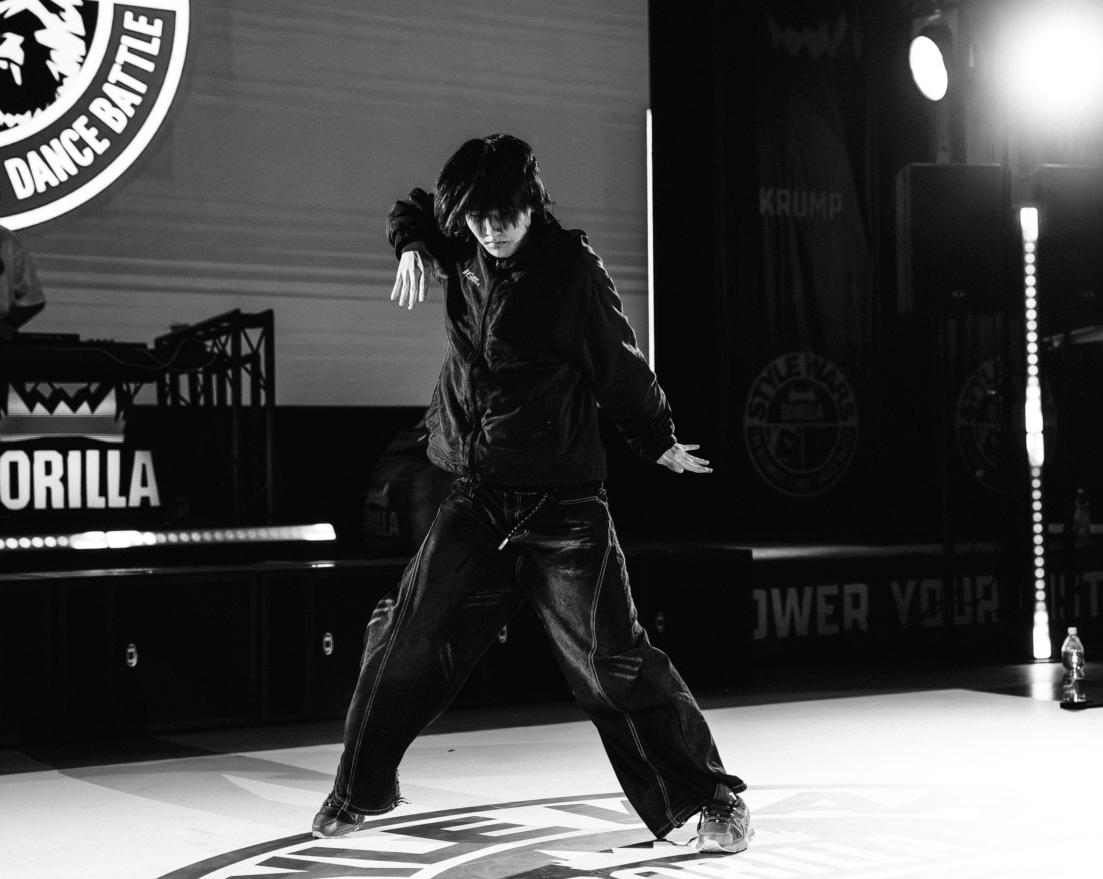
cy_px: 411
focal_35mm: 73
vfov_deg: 20.9
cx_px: 705
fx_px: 2379
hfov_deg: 26.0
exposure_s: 1/800
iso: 2500
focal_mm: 57
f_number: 2.8
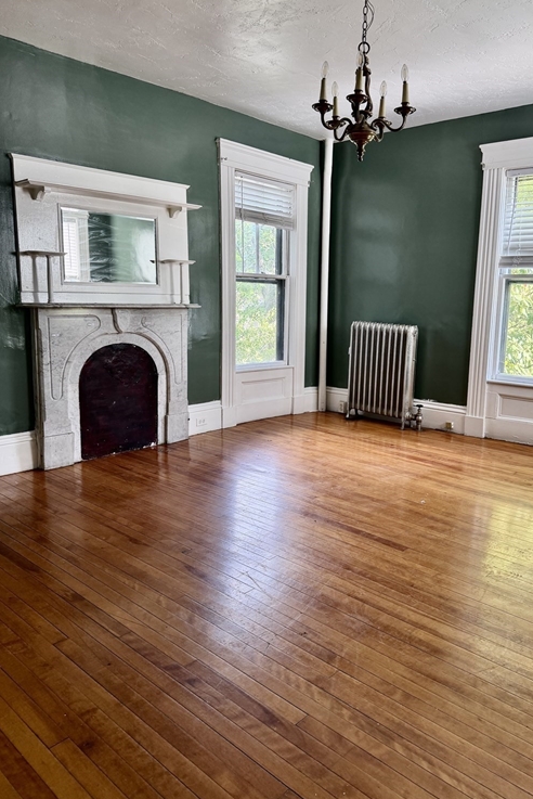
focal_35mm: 26
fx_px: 577
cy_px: 392
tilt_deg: -9.1
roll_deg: -2.5
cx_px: 310
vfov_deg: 69.4
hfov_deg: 49.4
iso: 125
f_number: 1.78
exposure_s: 1/156
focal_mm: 6.76
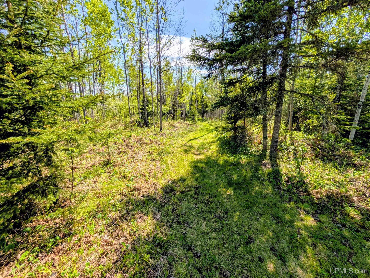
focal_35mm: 12
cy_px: 139
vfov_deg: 94.5
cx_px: 185
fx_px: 128
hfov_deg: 110.5
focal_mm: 2.02
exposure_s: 1/3906
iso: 53
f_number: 1.7
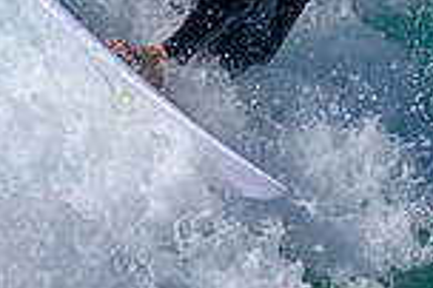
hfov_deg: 0.7
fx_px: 35335
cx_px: 191
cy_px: -72
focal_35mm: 2941
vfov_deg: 0.5
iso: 320
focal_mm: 560
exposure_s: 1/2000
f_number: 8
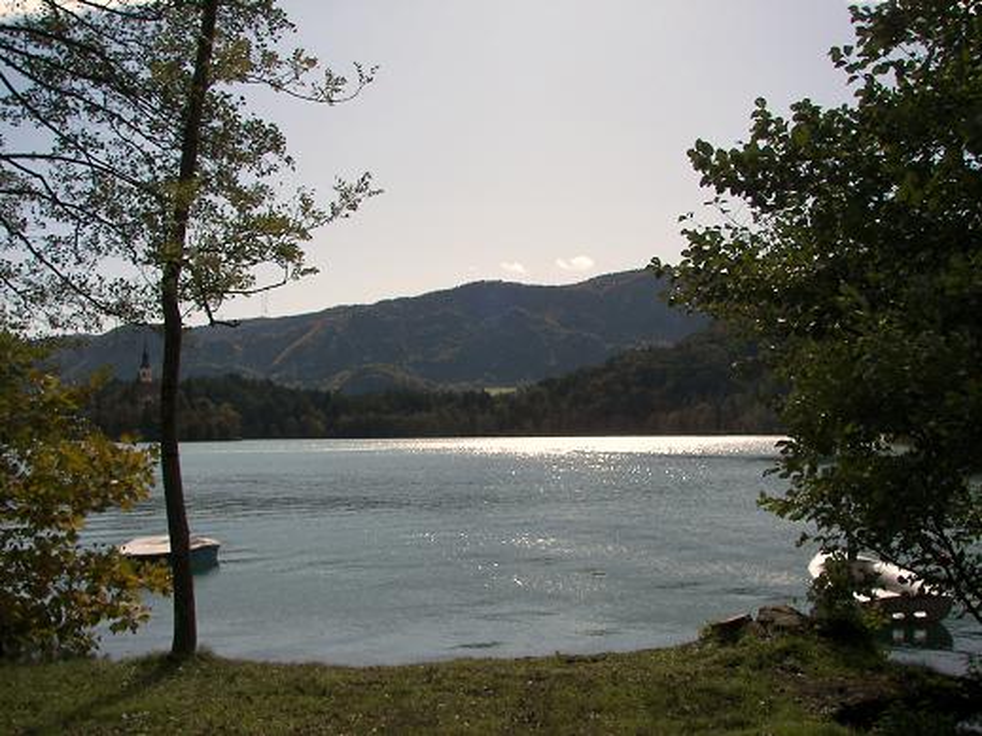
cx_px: 491
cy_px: 368
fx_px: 1021
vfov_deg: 39.6
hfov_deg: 51.4
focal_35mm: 36
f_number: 4
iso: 50
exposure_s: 1/1000
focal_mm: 6
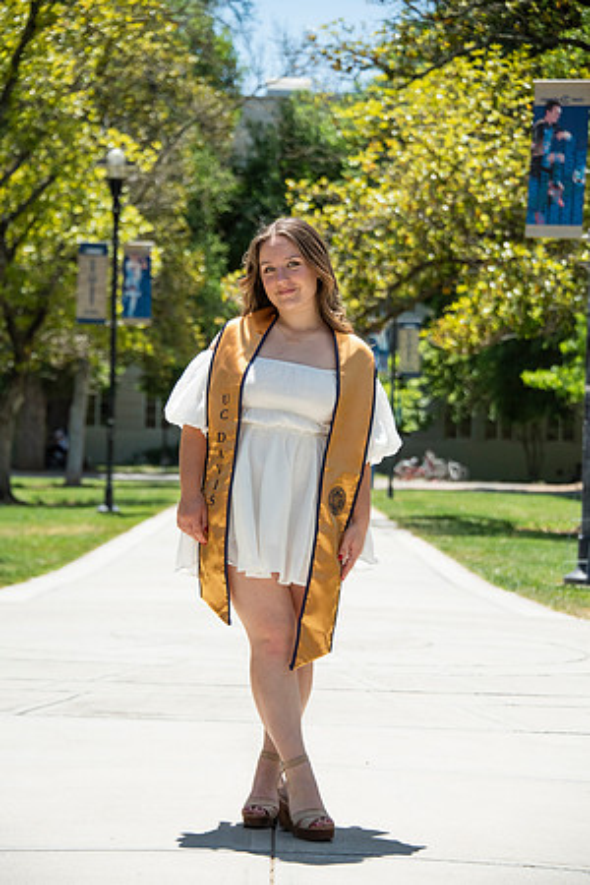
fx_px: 2753
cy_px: 442
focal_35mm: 112
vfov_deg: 18.3
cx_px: 295
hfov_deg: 12.2
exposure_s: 1/2500
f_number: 5.6
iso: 500
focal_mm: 112
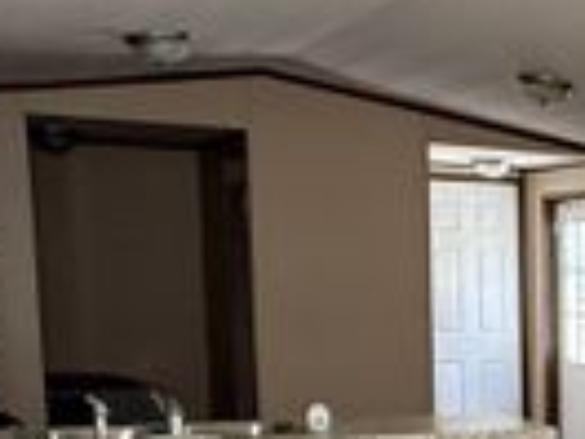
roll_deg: -2.1
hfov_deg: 19.5
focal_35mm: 85
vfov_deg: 16.8
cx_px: 926
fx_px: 1436
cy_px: 488
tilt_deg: -8.1
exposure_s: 1/99
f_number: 2.2
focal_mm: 2.22
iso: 250
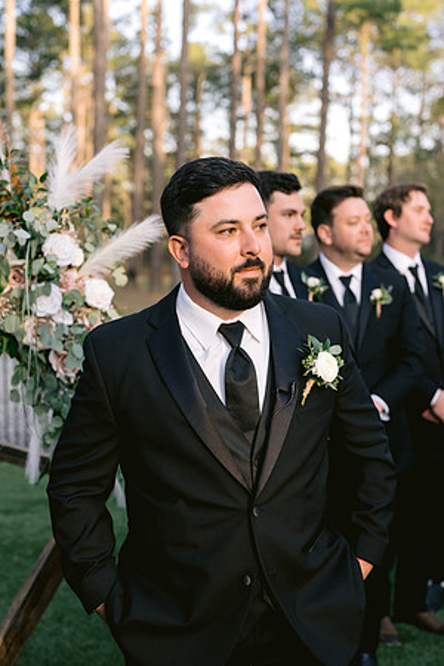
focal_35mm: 50
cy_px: 333
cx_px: 222
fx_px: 925
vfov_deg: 39.6
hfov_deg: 27.0
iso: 400
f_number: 3.5
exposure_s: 1/500
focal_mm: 50
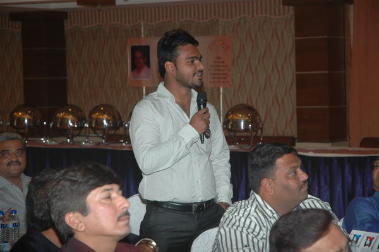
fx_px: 1104
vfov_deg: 13.0
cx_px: 190
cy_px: 126
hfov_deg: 19.5
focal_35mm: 105
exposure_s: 1/60
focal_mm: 70
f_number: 4.5
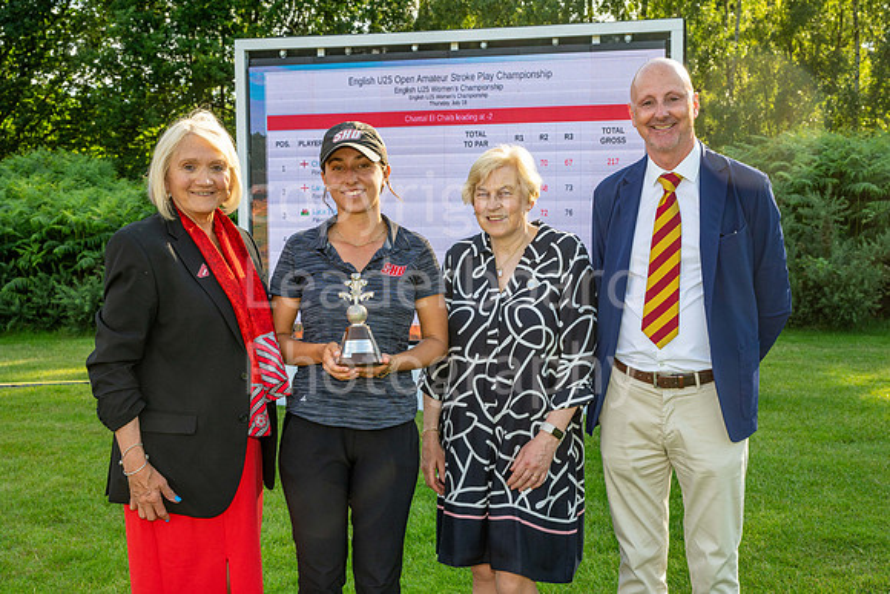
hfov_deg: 44.5
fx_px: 1088
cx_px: 445
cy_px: 297
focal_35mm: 44
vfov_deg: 30.5
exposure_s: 1/200
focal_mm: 44
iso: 200
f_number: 8
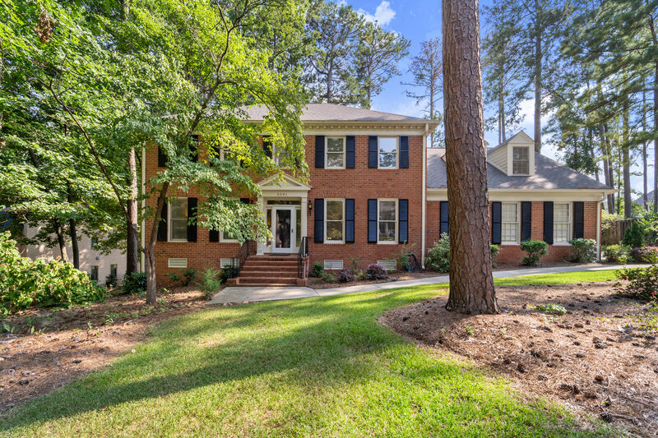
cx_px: 329
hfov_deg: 104.3
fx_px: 256
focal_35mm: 14
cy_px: 219
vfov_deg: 81.2
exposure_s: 1/320
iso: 125
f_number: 8
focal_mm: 14
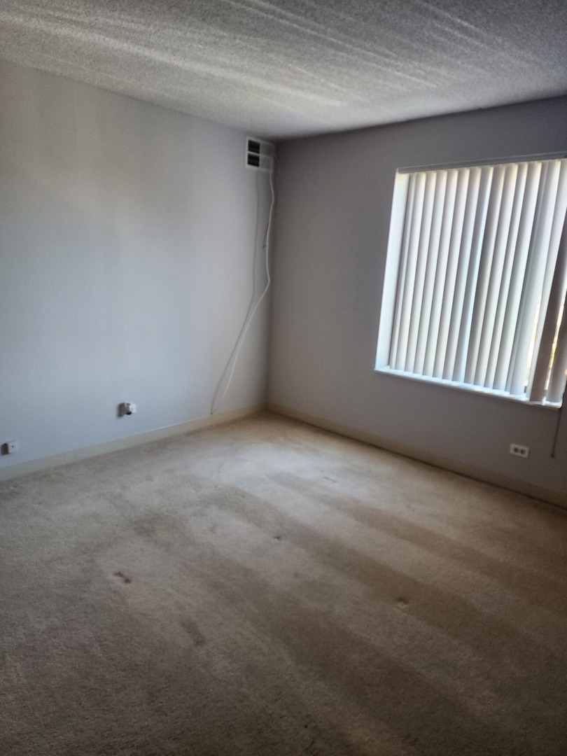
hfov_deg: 58.9
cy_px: 378
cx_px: 284
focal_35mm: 23
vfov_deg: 73.9
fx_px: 502
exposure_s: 1/120
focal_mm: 6.4
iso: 200
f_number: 1.8
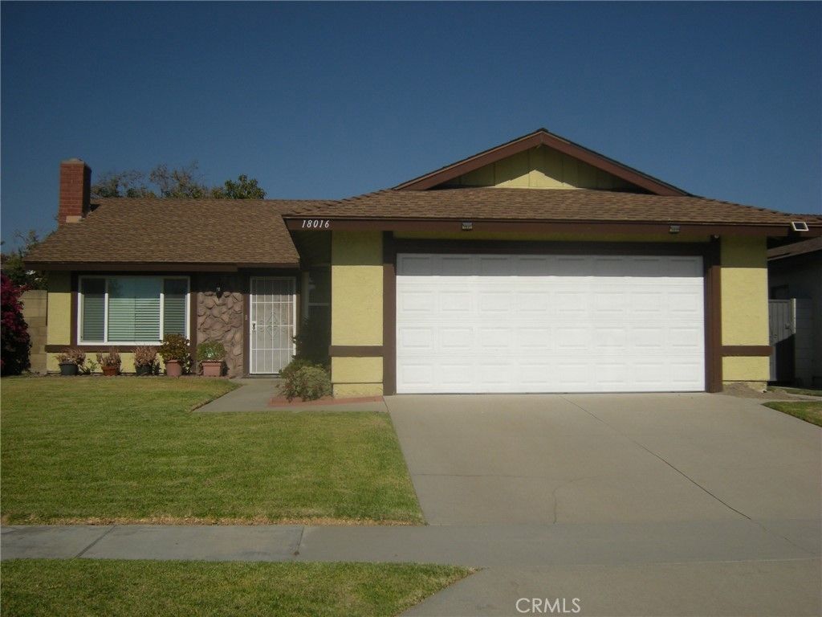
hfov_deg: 49.0
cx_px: 411
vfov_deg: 37.7
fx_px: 902
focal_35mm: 38
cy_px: 308
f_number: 6.4
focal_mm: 6.3
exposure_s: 1/700
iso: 64
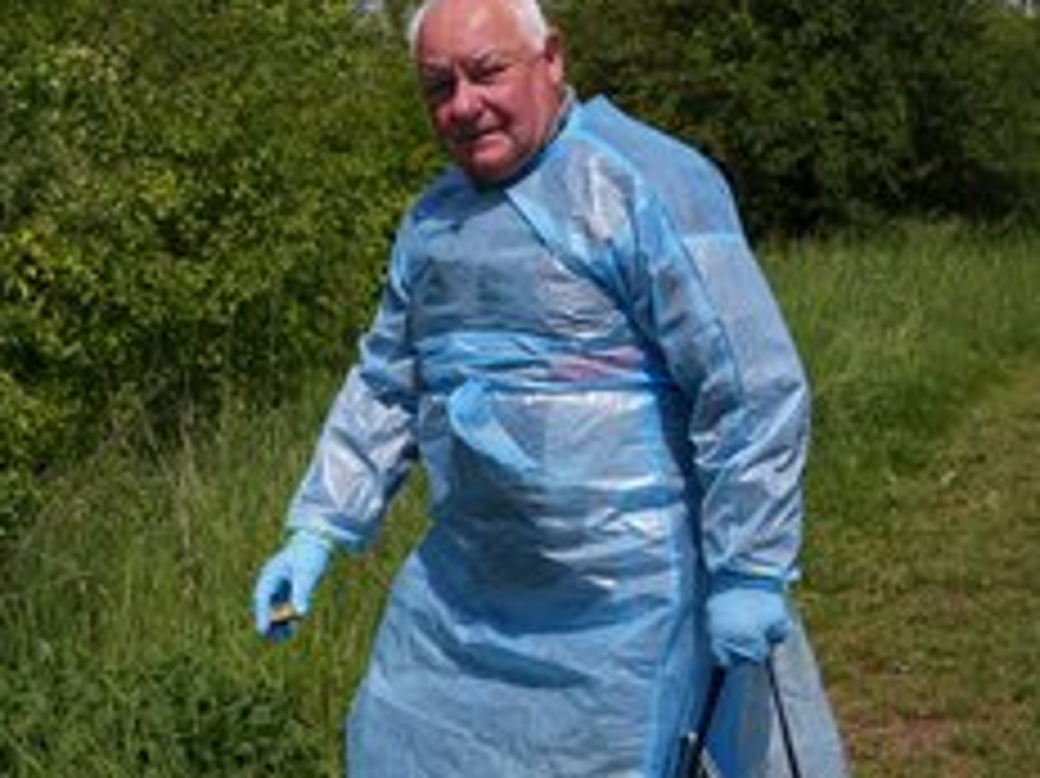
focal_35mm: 65
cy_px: 398
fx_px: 1952
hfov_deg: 29.6
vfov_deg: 22.6
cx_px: 356
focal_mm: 26
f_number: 4.5
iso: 100
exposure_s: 1/1250
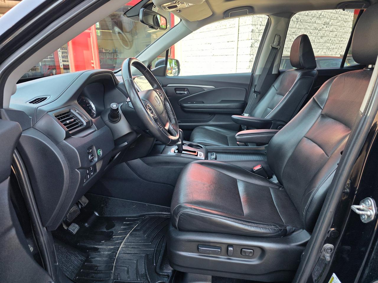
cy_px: 142
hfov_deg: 73.9
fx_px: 251
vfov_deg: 58.9
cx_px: 189
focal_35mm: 23
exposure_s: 1/180
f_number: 1.7
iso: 50
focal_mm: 6.3
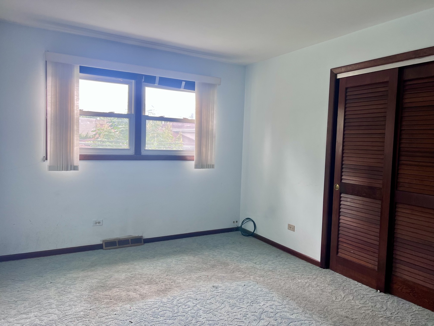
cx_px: 217
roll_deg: -1.6
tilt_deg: -3.6
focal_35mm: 26
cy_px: 163
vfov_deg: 53.1
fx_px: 326
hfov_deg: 67.3
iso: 64
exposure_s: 1/121
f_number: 1.5
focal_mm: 5.7
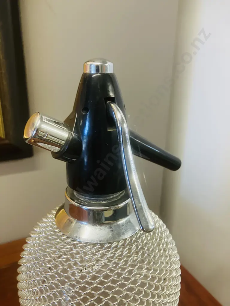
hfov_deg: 49.7
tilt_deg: -19.5
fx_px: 248
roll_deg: -0.8
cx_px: 115
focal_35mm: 28
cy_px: 153
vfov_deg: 63.4
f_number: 1.8
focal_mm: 3.99
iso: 160
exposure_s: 1/50
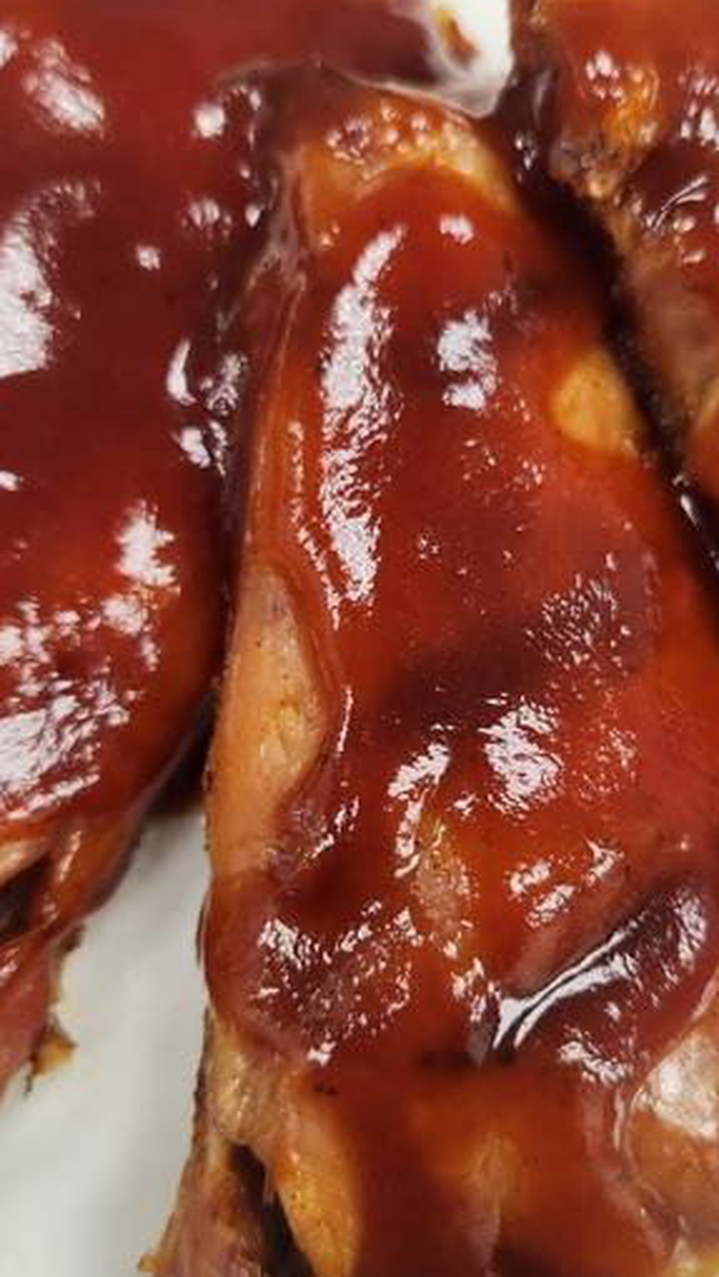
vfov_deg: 55.2
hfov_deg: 32.8
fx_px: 1220
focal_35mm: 36
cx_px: 428
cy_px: 687
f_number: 1.8
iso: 160
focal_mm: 5.4
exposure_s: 1/120
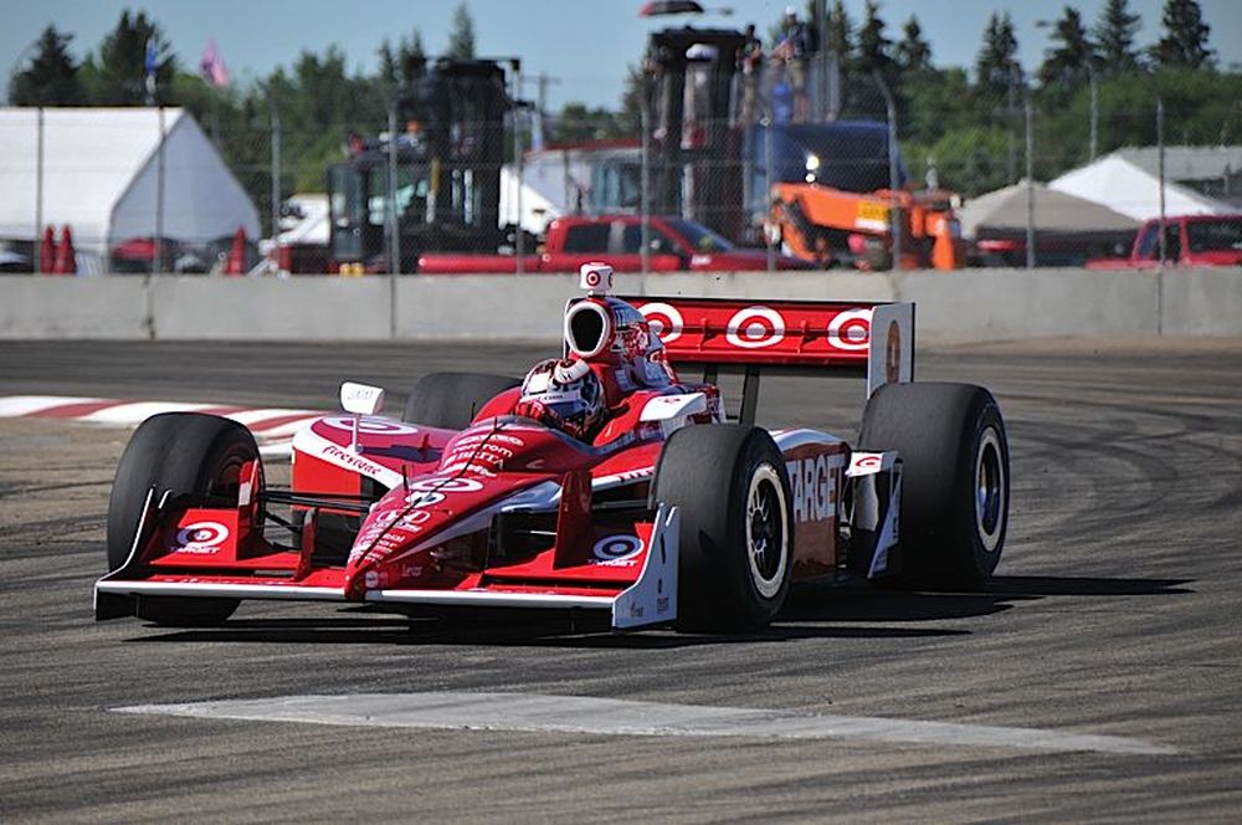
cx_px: 621
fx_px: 10336
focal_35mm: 300
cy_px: 412
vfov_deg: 4.6
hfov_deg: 6.9
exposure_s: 1/2000
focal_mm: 200
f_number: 5.6
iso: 400
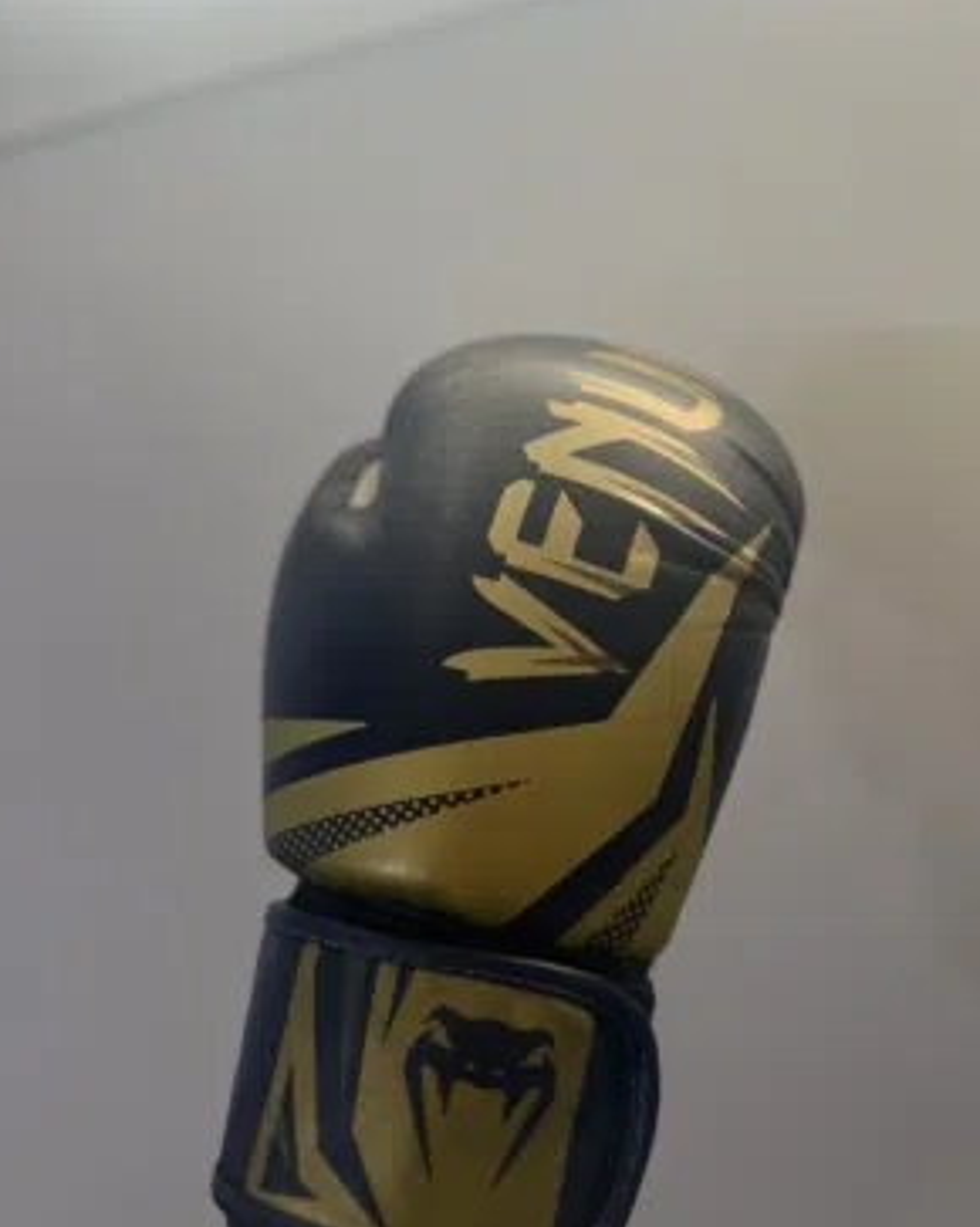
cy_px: 561
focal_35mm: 28
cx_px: 493
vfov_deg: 62.1
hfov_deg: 51.5
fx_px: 1016
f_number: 1.5
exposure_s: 1/60
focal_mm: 5.7
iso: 125
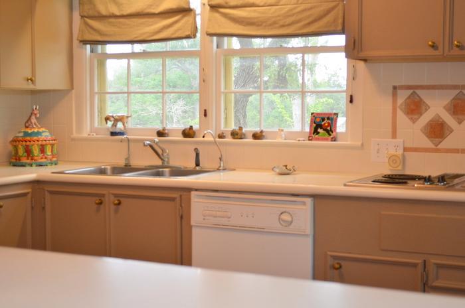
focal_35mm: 60
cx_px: 232
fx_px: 774
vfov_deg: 22.5
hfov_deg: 33.5
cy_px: 154
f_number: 6.3
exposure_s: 1/60
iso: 500
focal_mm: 40
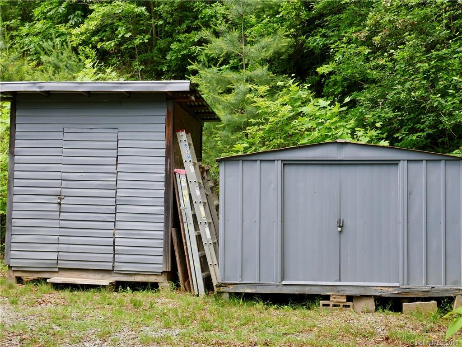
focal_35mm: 48
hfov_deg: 39.6
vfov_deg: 30.3
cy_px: 174
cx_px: 231
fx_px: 641
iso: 200
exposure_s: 1/125
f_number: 5.2
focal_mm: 24
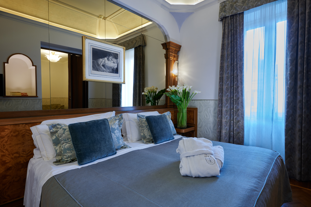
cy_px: 104
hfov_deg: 86.9
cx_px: 156
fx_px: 164
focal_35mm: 19
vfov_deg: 64.5
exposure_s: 1.3
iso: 200
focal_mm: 19
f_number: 16
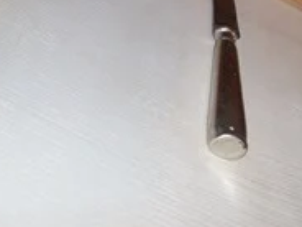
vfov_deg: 21.5
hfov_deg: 28.9
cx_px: 177
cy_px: 26
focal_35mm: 67
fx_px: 585
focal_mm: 6
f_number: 2.7
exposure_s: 1/32
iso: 80
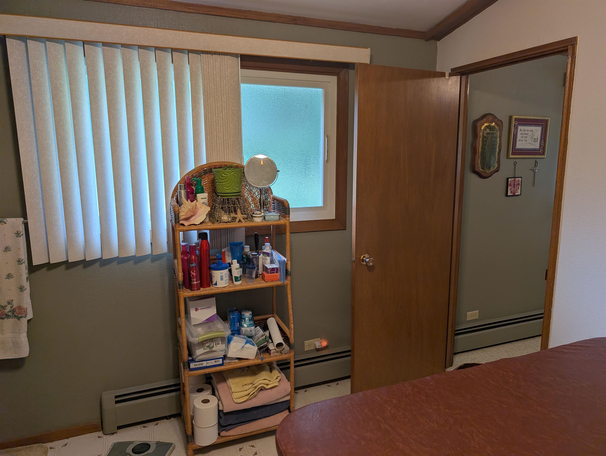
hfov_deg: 71.5
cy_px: 228
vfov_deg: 56.9
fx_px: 421
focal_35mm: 24
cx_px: 303
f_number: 1.68
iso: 113
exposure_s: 1/120
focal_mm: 6.9
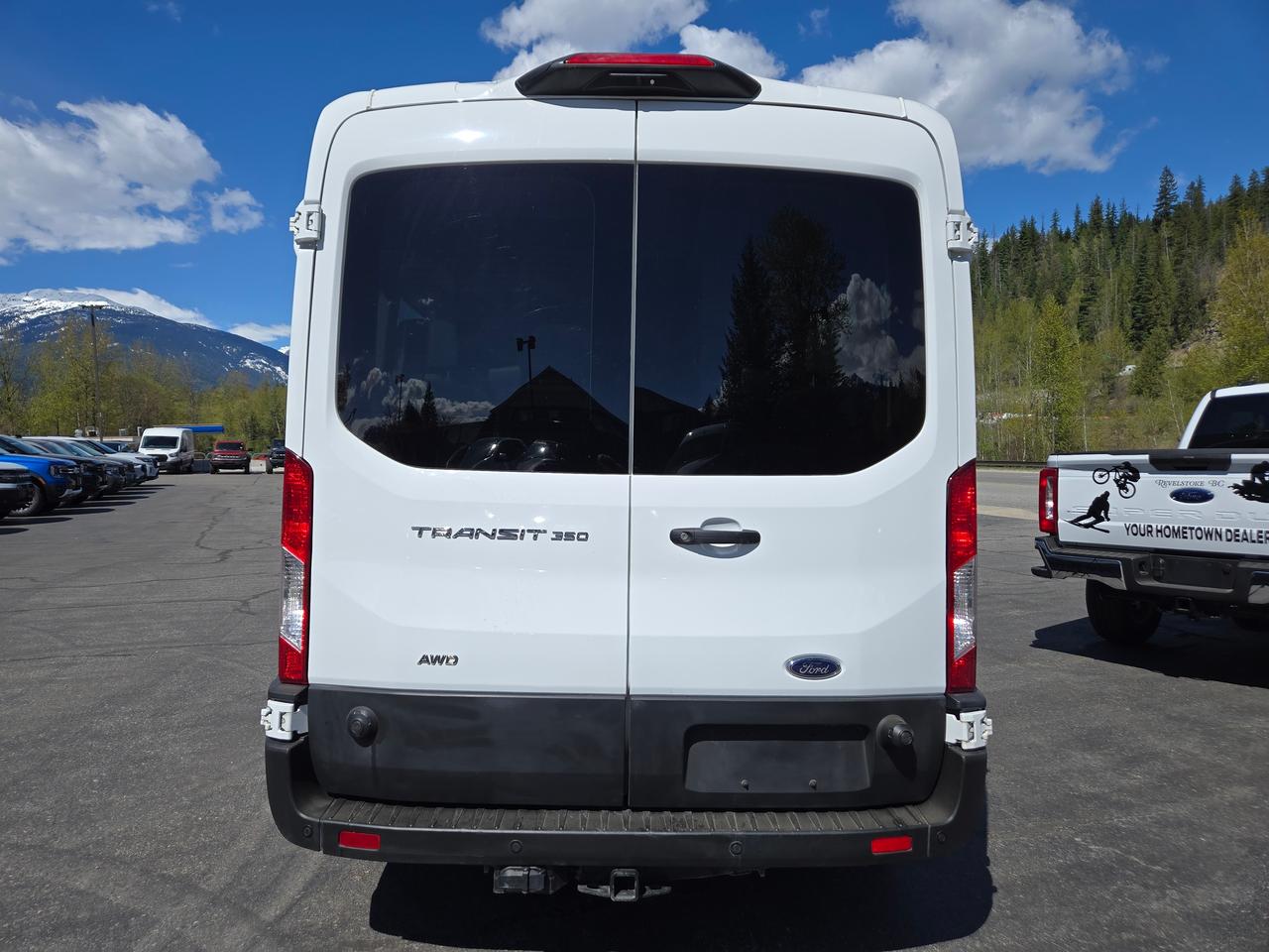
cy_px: 476
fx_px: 843
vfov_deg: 58.9
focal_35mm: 23
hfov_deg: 73.9
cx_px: 634
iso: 25
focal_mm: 5.4
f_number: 1.8
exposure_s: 1/3399
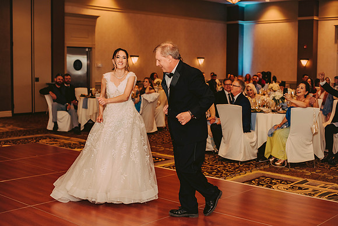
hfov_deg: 39.6
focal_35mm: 50
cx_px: 169
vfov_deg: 27.0
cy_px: 113
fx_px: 470
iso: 800
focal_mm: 50
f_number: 2.5
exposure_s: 1/125
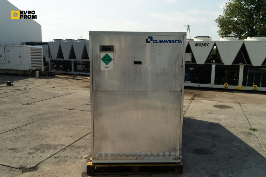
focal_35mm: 30
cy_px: 88
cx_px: 133
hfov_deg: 61.9
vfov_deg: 43.6
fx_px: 222
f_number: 4
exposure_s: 1/1250
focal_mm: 30
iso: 400
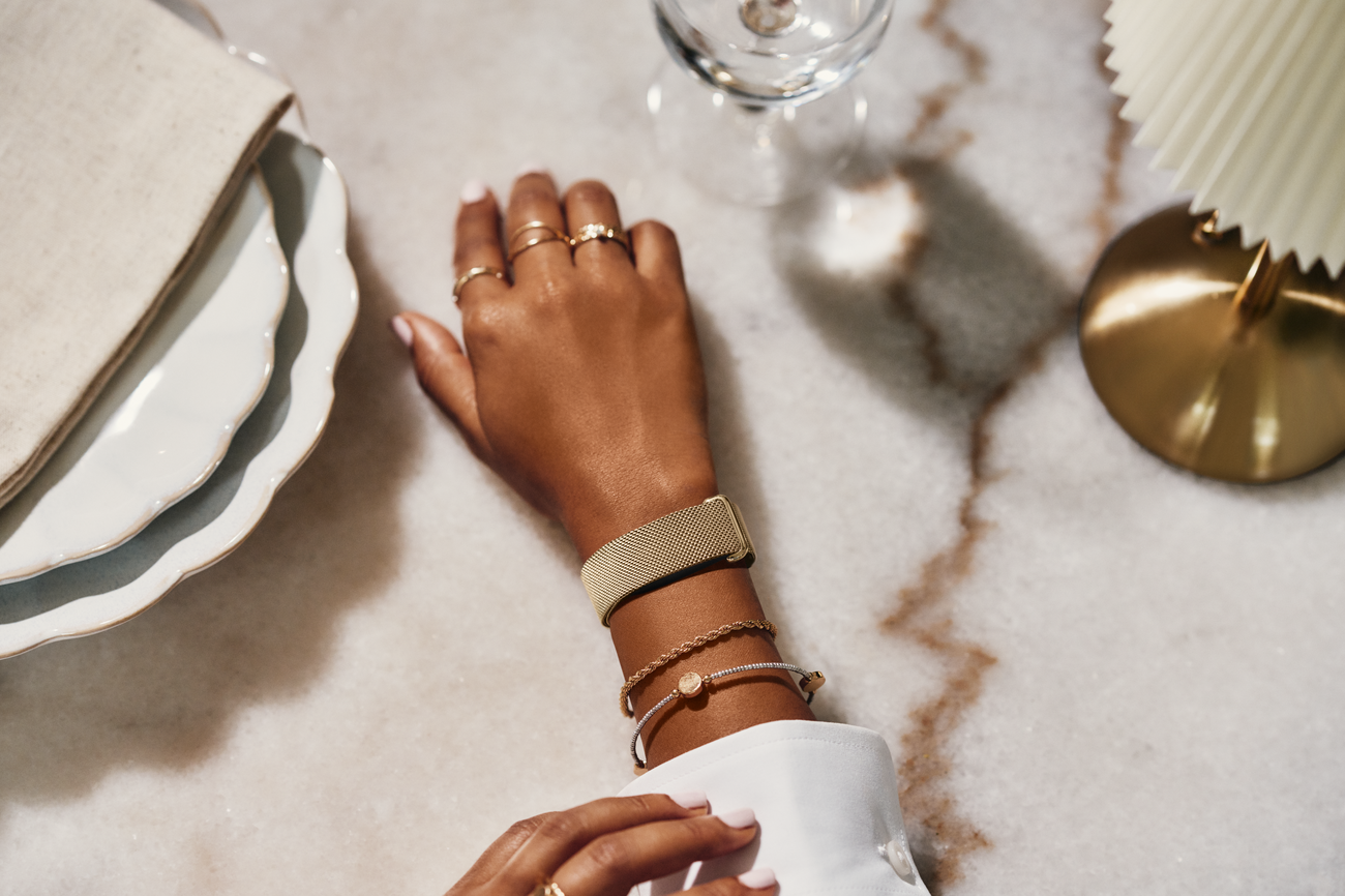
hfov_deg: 23.9
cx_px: 672
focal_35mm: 85
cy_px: 448
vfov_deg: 16.1
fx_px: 3175
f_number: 2.5
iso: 1000
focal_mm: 85
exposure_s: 1/320
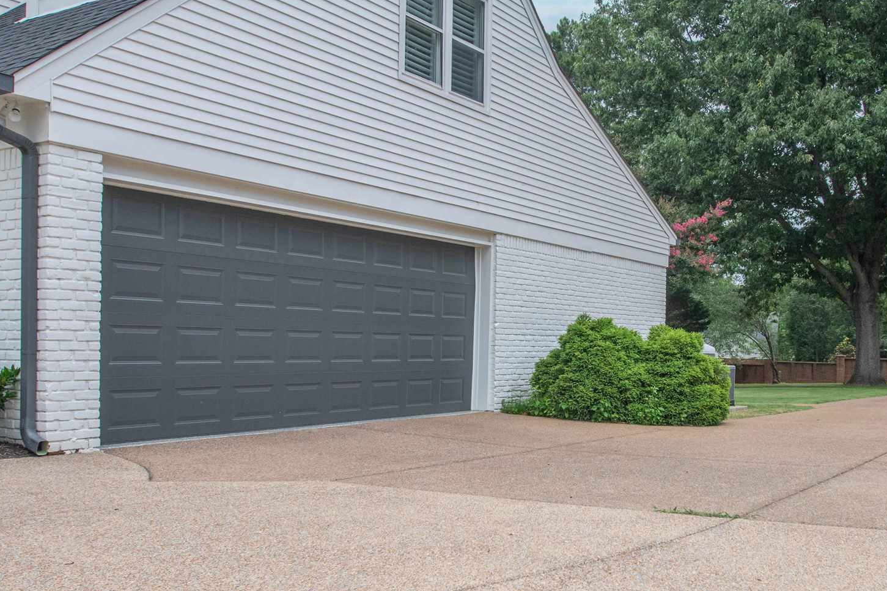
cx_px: 582
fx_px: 887
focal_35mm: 36
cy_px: 340
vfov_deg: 36.8
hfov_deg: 52.3
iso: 400
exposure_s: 1/400
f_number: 11
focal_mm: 17
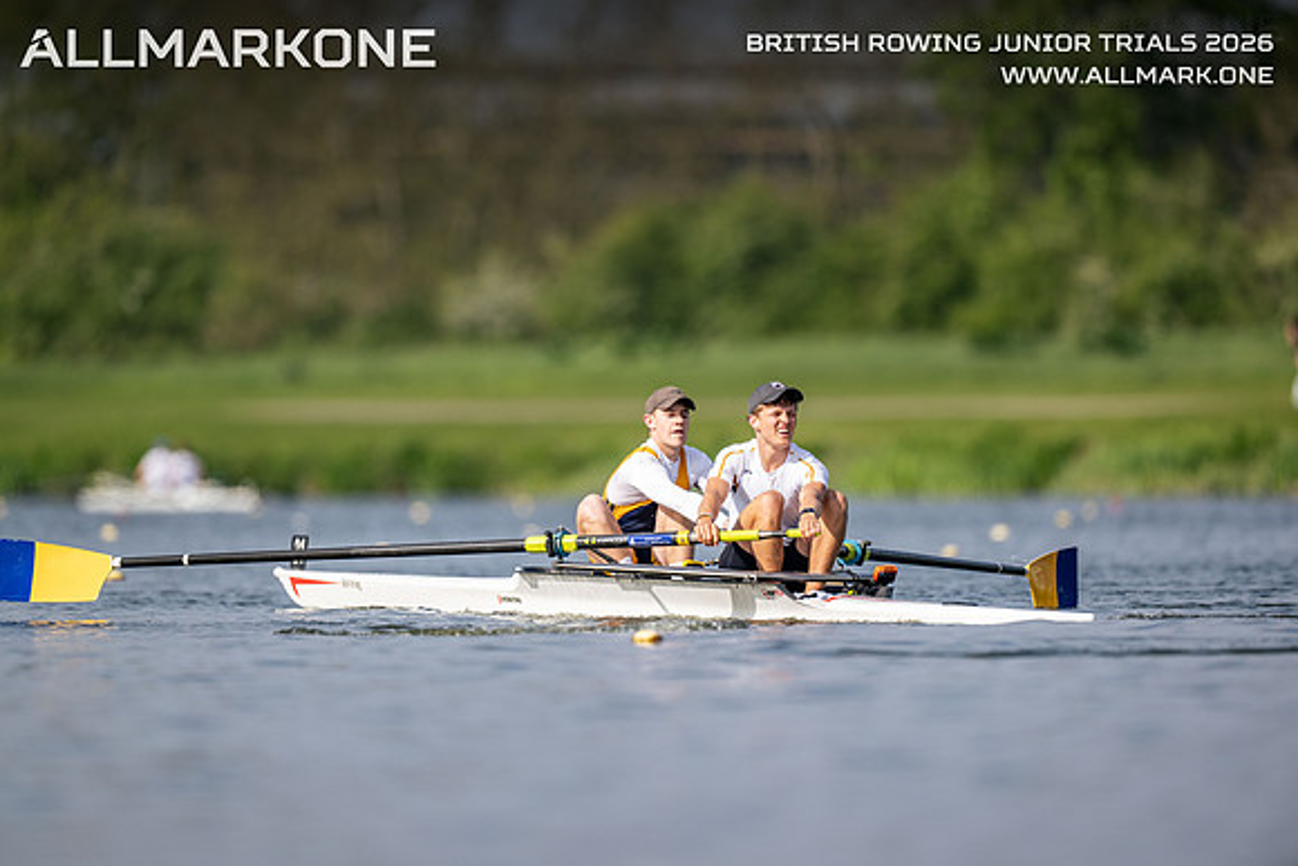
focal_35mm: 600
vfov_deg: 2.3
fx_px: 21637
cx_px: 649
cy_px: 433
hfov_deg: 3.4
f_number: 4
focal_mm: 600
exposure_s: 1/2500
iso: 250
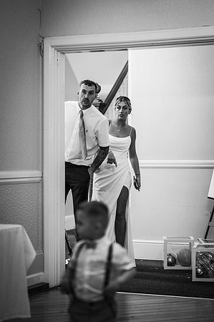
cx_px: 107
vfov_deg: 23.9
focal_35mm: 85
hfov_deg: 16.0
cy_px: 161
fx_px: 760
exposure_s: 1/200
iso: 1000
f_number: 1.8
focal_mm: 85
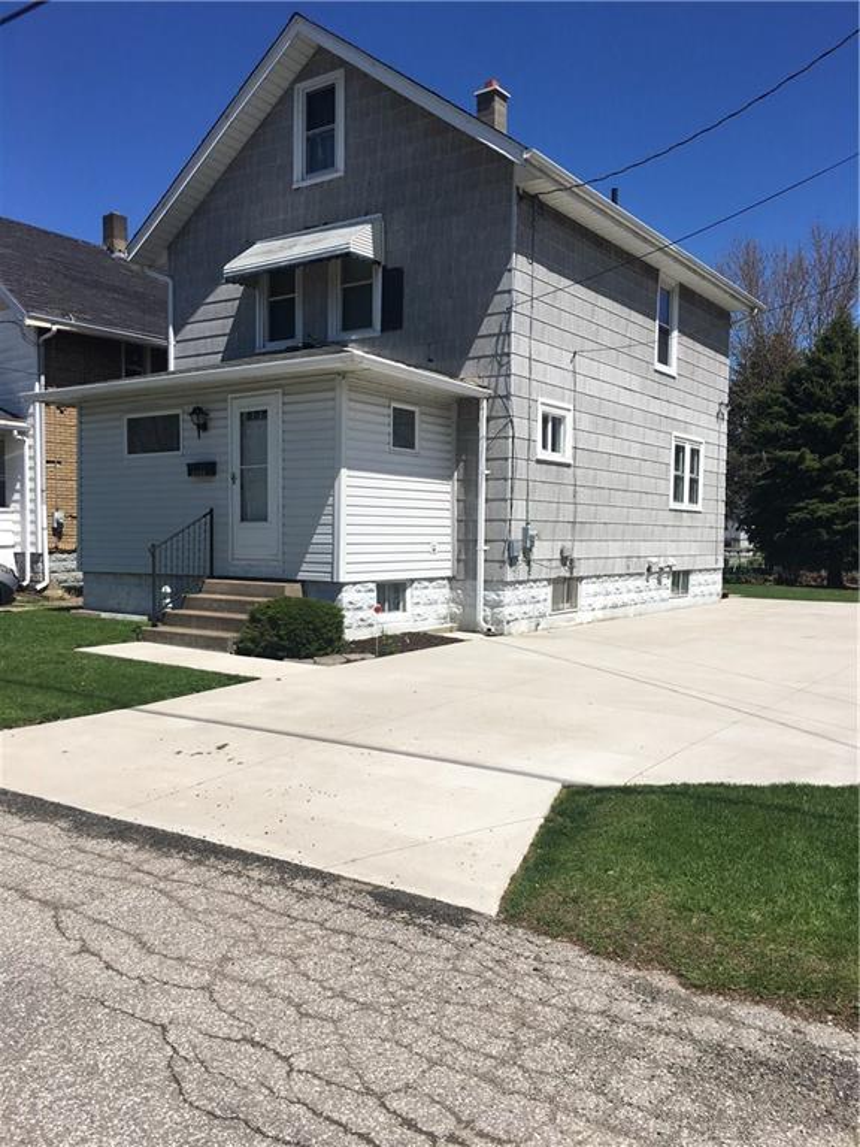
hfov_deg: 48.2
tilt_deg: -1.9
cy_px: 574
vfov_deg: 61.7
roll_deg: -0.3
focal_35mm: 29
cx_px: 430
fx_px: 961
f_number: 2.2
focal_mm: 4.15
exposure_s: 1/2653
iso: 25
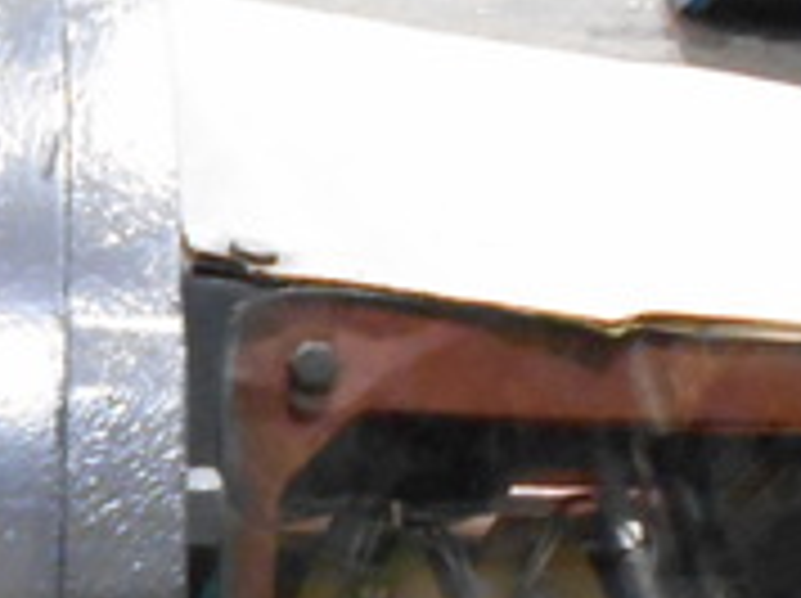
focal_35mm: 117
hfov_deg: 15.7
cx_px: -351
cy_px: 877
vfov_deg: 12.1
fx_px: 2704
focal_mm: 4.6
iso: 640
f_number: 3.2
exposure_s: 1/15
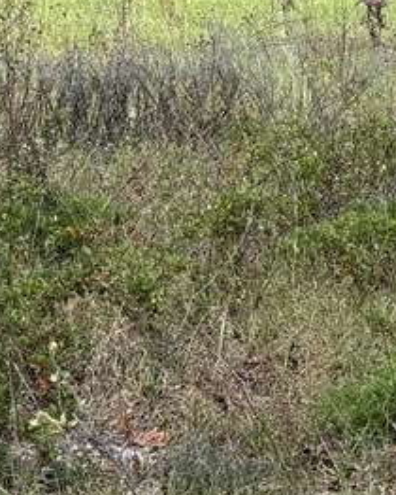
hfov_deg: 9.6
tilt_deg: -5.0
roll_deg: -0.3
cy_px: 51
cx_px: 652
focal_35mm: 155
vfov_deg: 12.3
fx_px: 2268
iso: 50
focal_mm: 5.96
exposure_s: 1/2933
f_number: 1.6
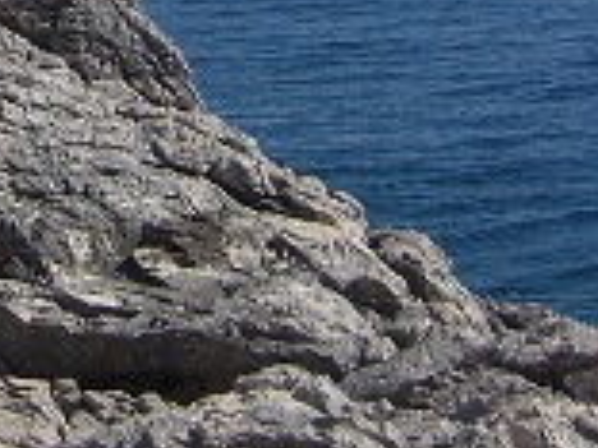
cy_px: -302
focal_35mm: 144
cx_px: 0
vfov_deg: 9.9
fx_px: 2488
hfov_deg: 13.5
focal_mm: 5.8
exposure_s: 1/640
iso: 80
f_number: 5.6
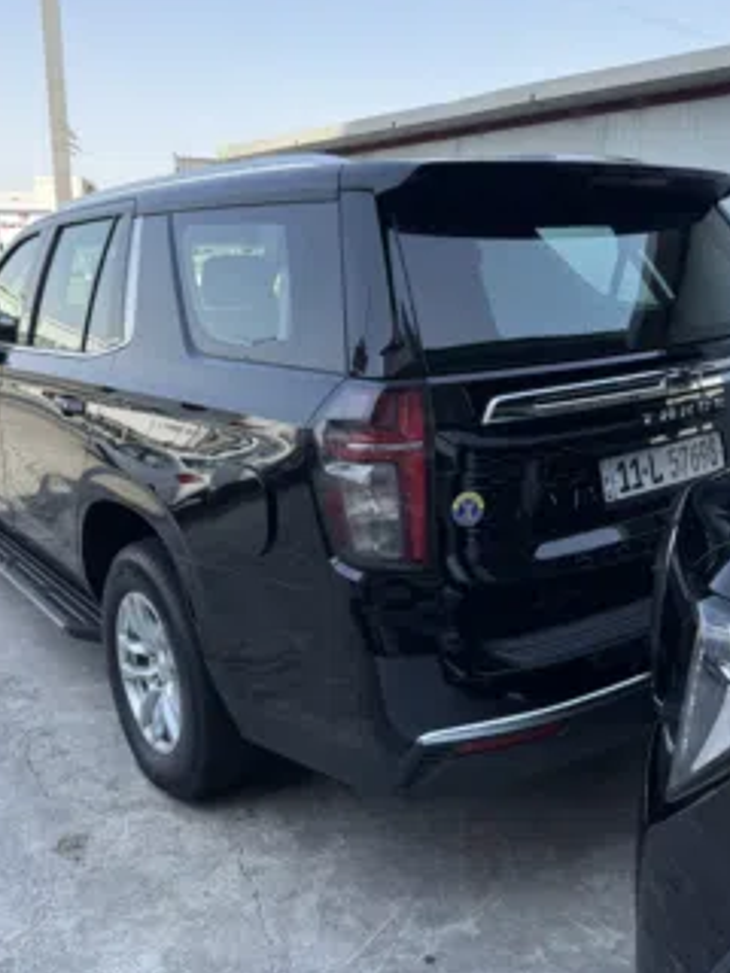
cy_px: 420
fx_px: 844
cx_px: 392
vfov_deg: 59.7
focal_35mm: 30
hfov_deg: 46.8
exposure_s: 1/2053
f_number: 1.78
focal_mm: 6.76
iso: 80
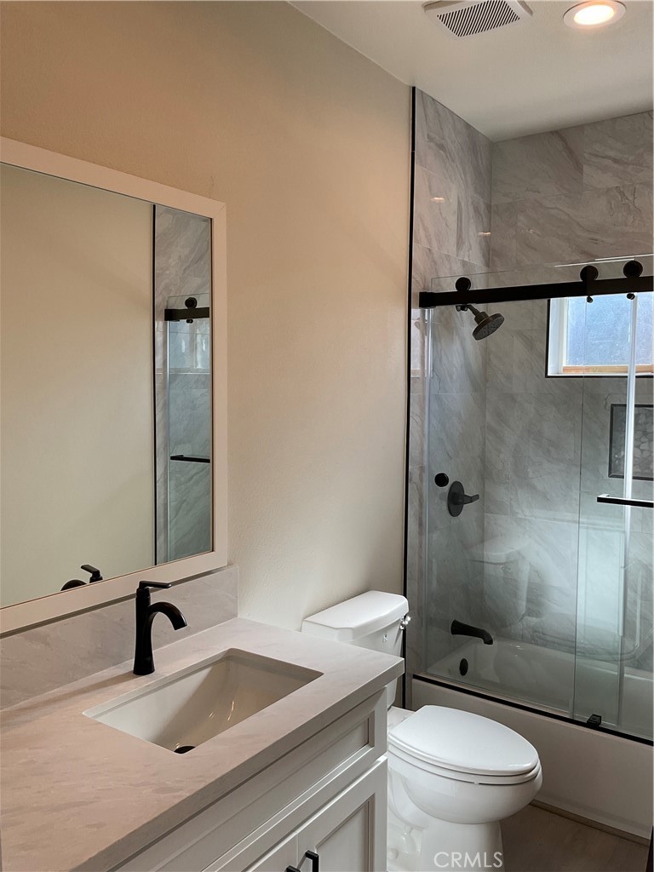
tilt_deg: -3.6
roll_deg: -0.8
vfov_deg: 61.7
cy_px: 436
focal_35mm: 29
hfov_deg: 48.2
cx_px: 327
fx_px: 731
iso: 16
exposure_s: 1/126
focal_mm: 3
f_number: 1.8
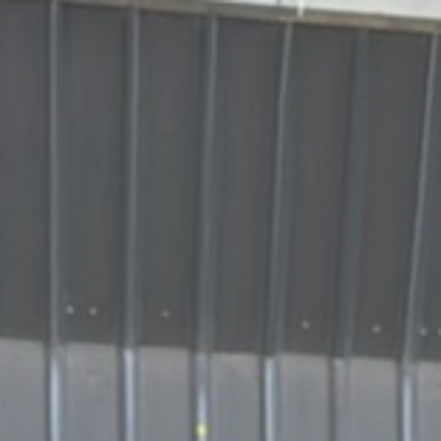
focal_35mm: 217
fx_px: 3128
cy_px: 690
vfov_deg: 7.9
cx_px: 1091
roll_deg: -0.1
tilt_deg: -1.1
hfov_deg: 7.5
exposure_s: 1/830
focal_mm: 6.86
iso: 80
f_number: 1.78
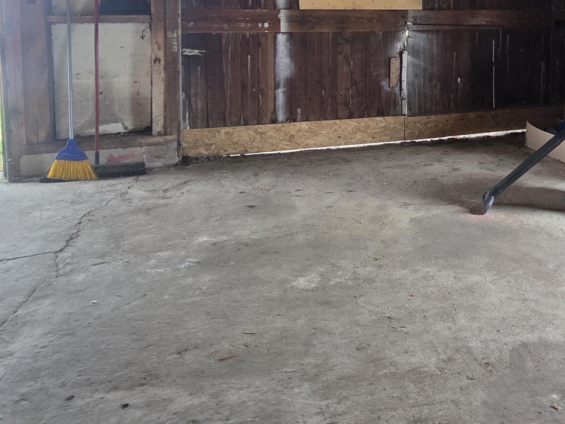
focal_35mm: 34
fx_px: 555
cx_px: 516
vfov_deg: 39.3
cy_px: 57
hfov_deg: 48.0
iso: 100
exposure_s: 1/120
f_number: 1.9
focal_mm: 2.2
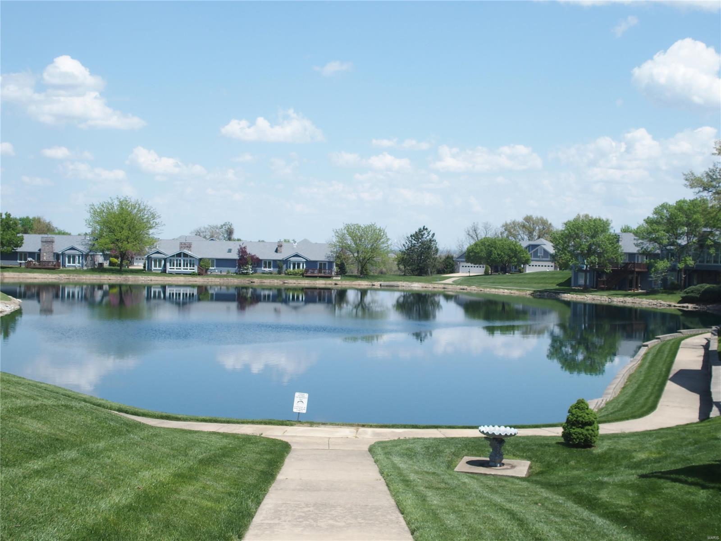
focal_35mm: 50
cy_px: 270
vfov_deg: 29.1
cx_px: 360
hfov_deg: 38.2
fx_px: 1041
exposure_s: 1/800
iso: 100
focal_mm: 10.8
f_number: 4
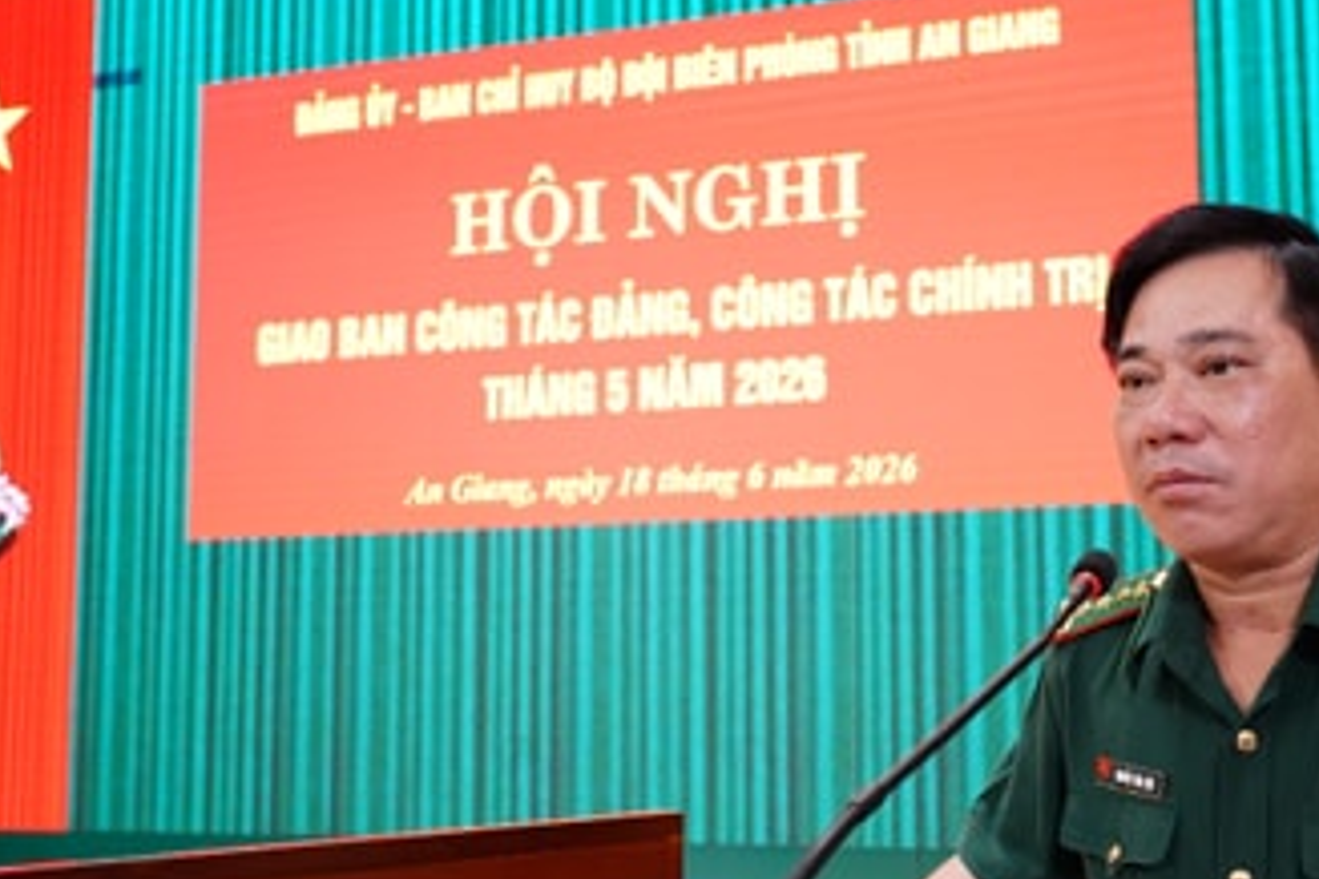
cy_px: 552
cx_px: 875
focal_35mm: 43
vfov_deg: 31.0
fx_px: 1575
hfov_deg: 44.8
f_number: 5.6
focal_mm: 26
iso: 5000
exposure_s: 1/200
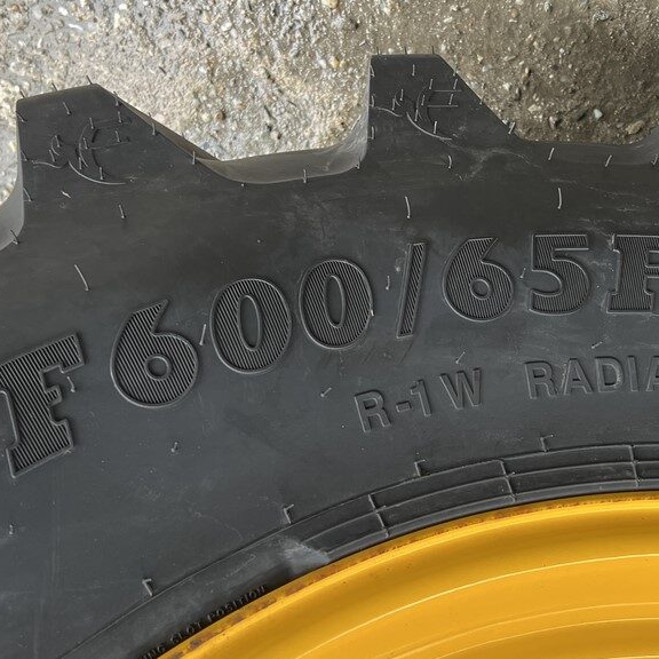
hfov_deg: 36.5
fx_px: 991
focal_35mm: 46
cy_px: 328
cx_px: 431
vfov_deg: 36.8
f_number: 1.5
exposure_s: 1/106
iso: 125
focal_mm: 5.7
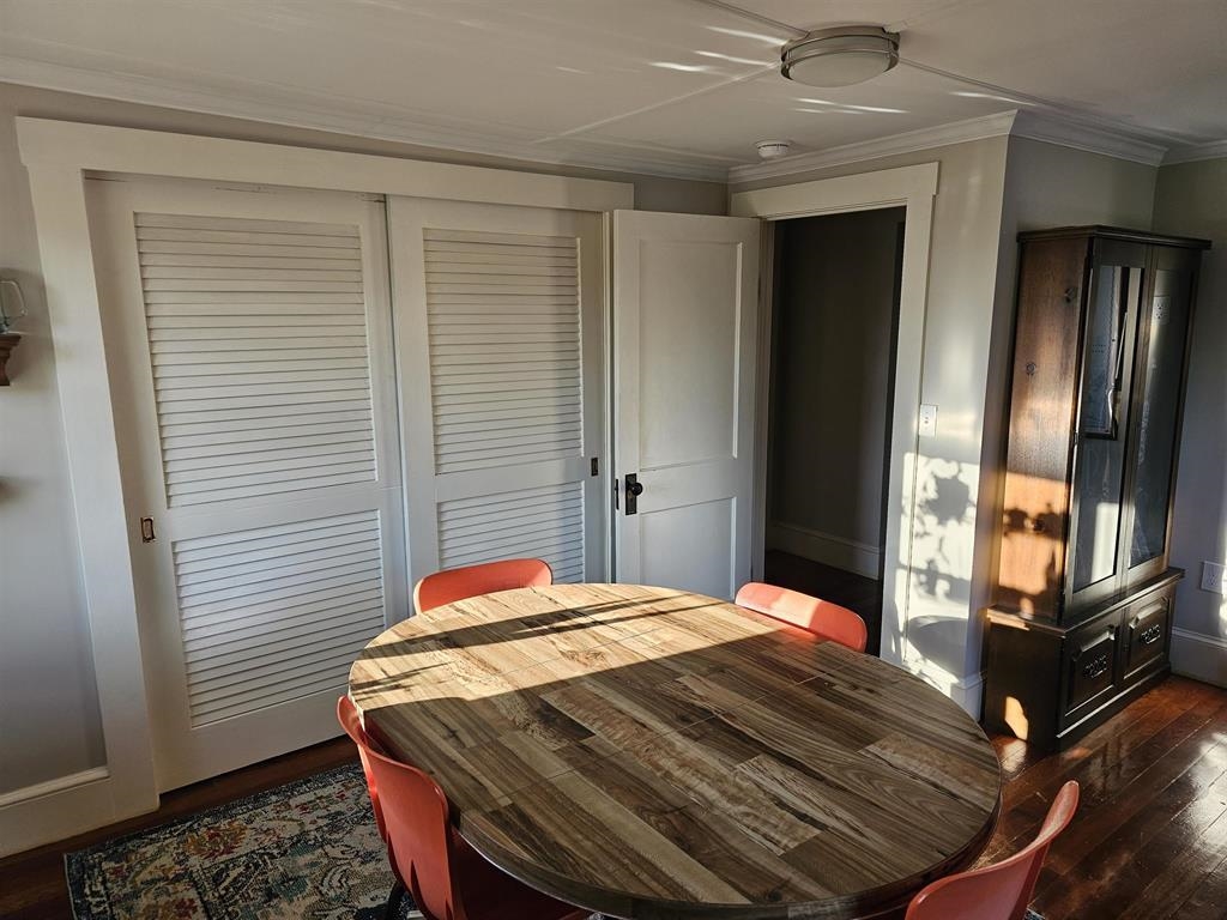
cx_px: 614
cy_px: 460
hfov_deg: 73.9
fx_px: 815
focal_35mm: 23
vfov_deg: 58.9
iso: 64
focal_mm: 6.3
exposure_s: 1/120
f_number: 1.7
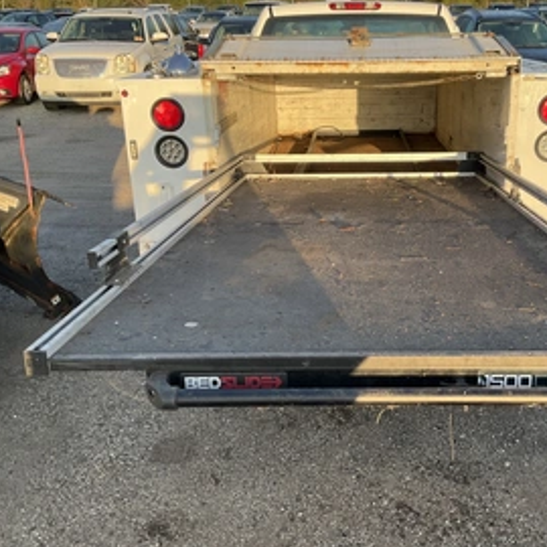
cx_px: 365
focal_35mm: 38
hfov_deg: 43.2
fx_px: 679
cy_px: 263
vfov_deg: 43.9
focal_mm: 3
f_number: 1.8
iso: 25
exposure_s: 1/383
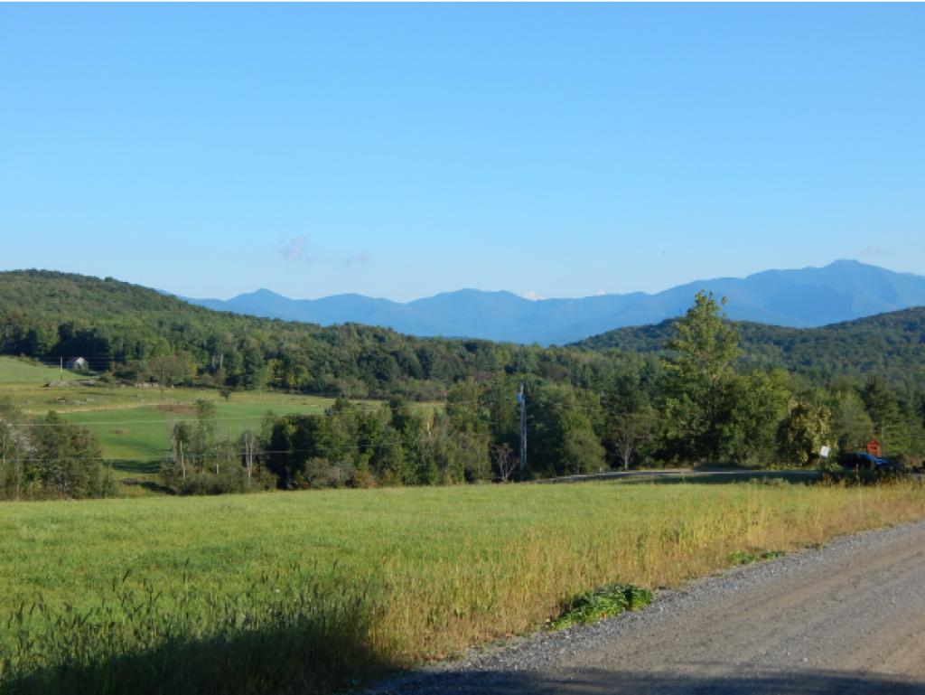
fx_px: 1444
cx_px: 462
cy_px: 348
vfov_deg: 27.1
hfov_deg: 35.5
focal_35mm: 54
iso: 125
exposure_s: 1/800
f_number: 3.8
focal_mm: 9.7
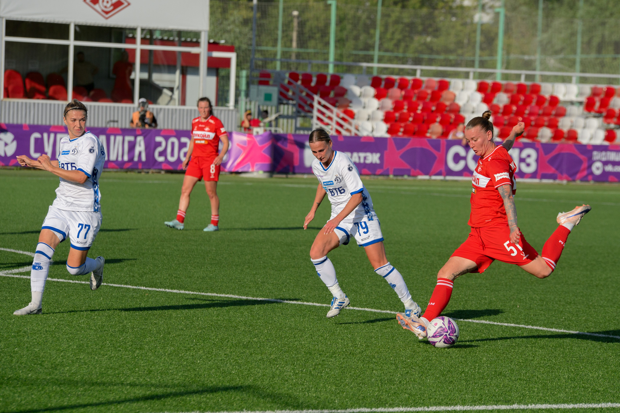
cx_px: 328
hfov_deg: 8.6
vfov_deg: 5.8
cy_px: 191
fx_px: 4104
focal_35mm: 238
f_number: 6.3
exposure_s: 1/3200
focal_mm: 200
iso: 560
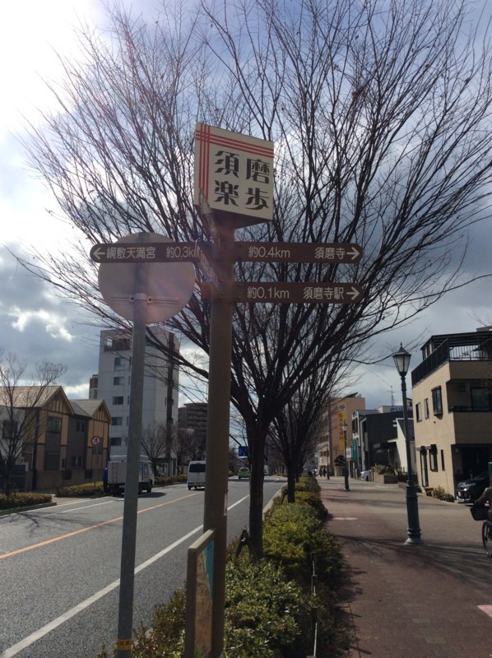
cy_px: 329
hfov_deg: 44.1
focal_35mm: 32
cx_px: 246
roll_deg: +0.5
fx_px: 608
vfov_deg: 56.9
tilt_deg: +13.1
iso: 32
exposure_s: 1/3367
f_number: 2.4
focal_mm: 3.3
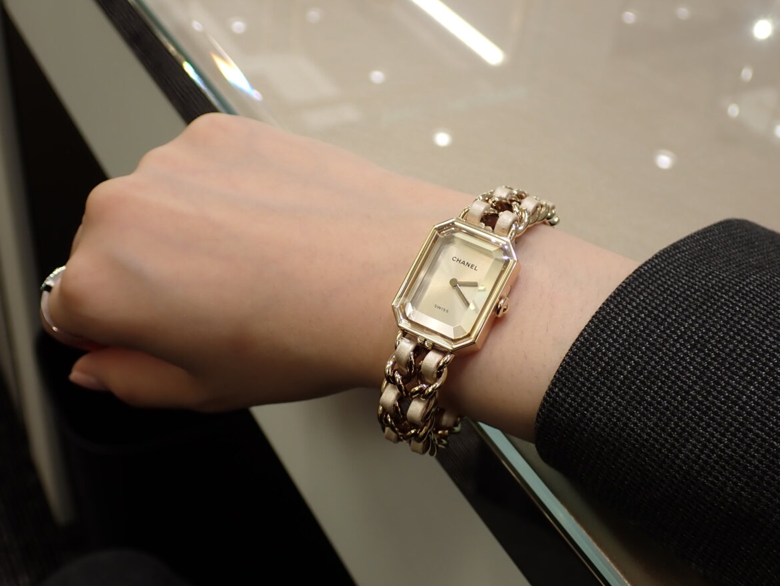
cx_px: 384
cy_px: 294
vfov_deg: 32.2
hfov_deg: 42.1
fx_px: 1014
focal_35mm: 45
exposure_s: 1/100
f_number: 2.9
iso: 100
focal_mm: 7.84
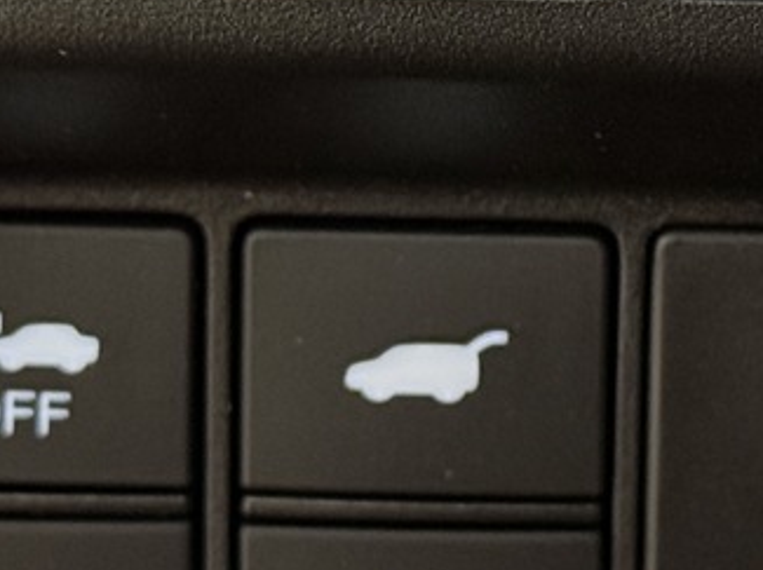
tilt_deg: -15.3
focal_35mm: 213
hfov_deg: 9.3
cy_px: -2
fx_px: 4690
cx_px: 599
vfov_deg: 6.9
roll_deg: -1.8
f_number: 1.78
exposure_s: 1/28
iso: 500
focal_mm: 6.76
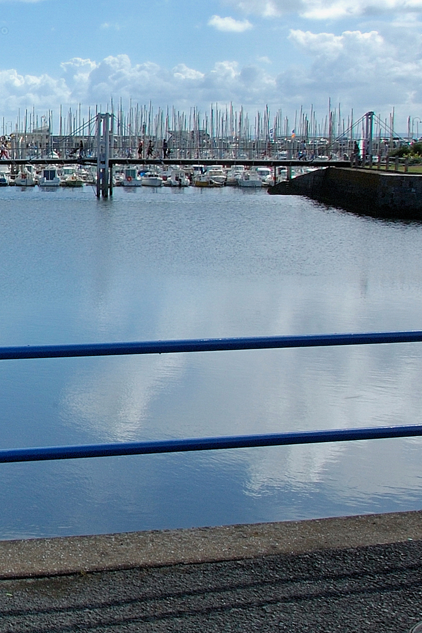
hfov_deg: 17.0
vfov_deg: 28.4
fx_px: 1248
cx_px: -242
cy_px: 250
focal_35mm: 71
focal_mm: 20
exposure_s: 1/100
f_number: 20
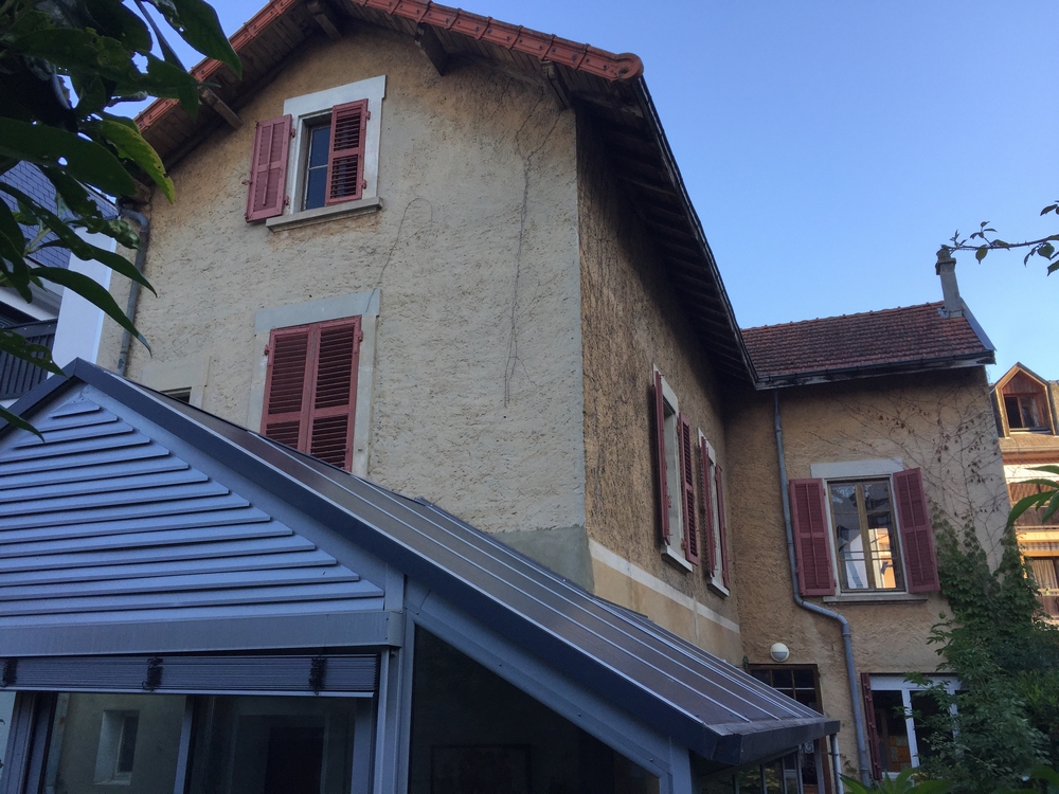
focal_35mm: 29
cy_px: 397
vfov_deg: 48.2
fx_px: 887
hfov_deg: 61.7
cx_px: 530
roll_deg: -0.9
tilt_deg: +20.7
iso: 32
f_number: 2.2
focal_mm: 4.15
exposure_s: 1/327
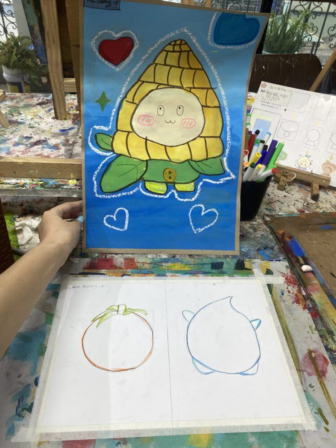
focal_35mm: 26
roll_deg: -4.8
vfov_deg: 67.3
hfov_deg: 53.1
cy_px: 224
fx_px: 336
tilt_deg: -37.5
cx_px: 168
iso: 32
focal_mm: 4.25
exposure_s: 1/100
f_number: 1.8
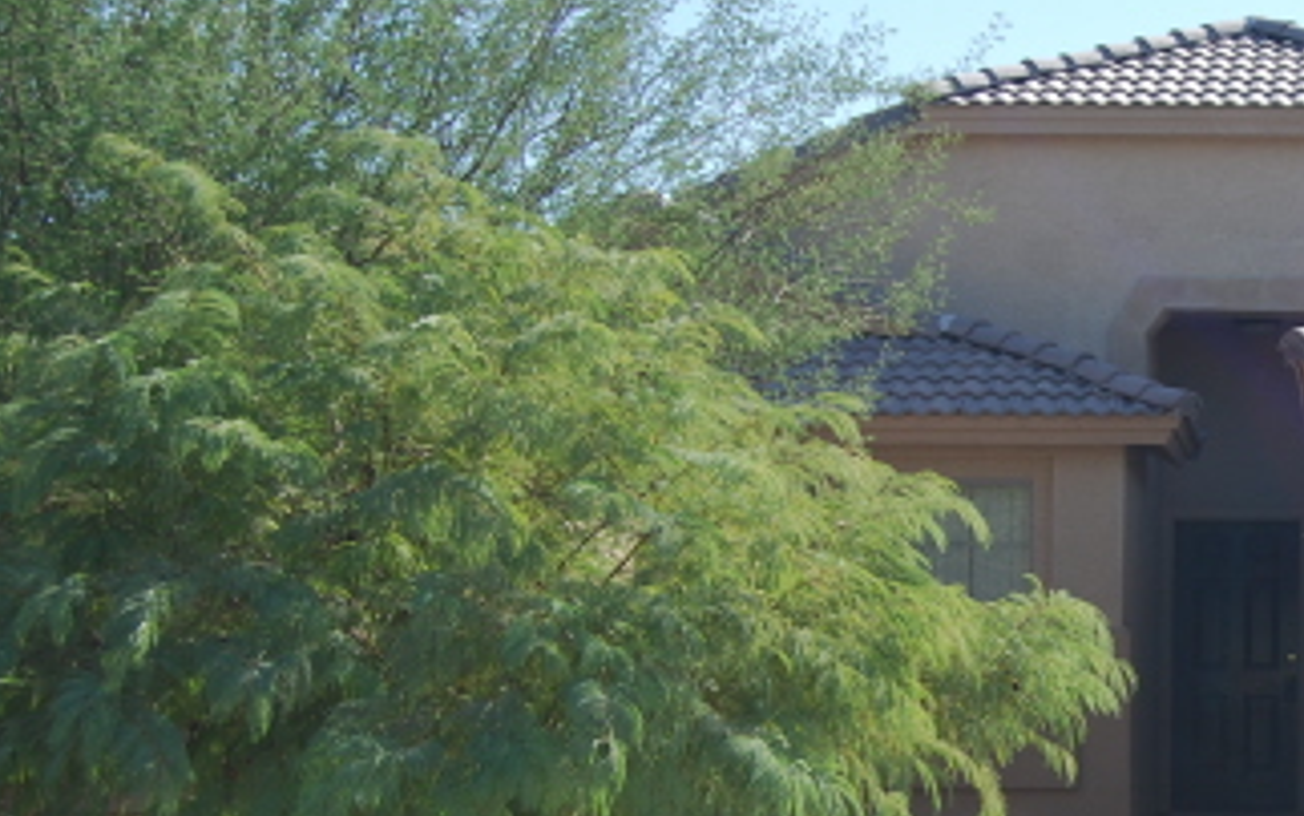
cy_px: 586
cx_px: 1256
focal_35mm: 91
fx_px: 3235
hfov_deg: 22.1
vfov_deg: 14.3
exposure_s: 1/200
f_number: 7.1
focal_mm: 30
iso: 100
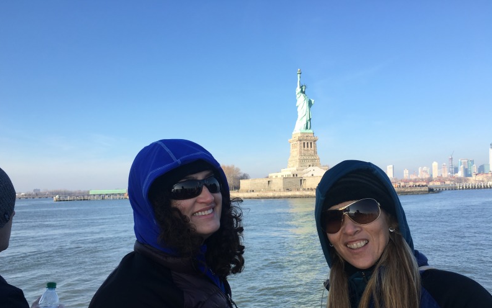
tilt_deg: +2.3
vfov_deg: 40.4
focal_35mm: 31
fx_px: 416
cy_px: 186
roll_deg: +2.8
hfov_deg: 61.2
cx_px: 246
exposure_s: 1/712
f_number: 2.2
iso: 25
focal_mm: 4.15
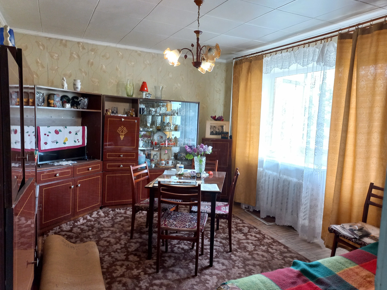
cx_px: 196
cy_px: 147
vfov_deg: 53.1
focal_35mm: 26
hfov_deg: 67.3
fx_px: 291
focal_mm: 4.6
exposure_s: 1/33
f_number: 1.8
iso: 200
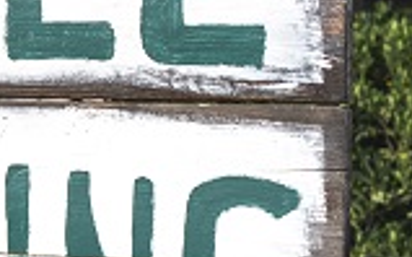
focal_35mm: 154
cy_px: 160
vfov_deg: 8.5
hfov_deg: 12.9
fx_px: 1727
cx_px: -200
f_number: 4.5
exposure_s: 1/500
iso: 200
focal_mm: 50
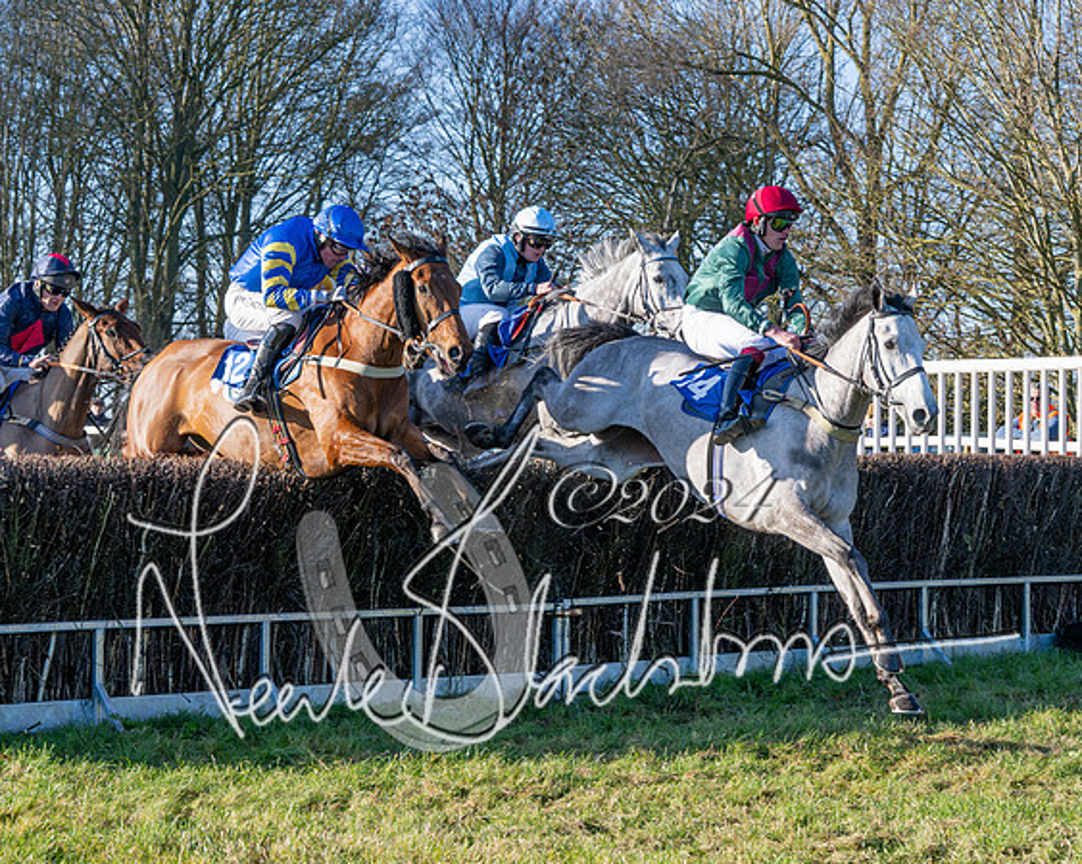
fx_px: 2872
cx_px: 604
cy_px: 388
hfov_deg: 21.3
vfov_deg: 17.1
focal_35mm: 90
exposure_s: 1/1600
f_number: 5
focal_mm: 45
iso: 400
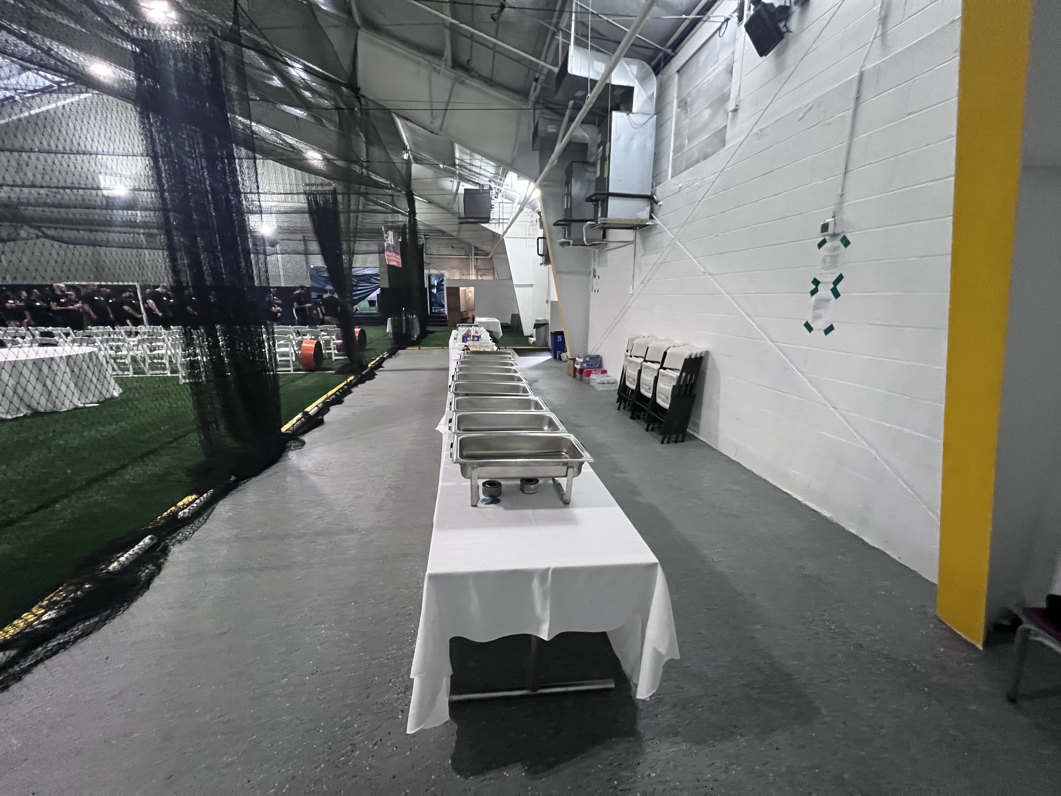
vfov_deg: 89.9
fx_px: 398
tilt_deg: -14.7
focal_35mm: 13
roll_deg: -0.7
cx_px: 530
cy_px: 398
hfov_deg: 106.2
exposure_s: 1/60
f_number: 1.8
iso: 1000
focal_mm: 1.57
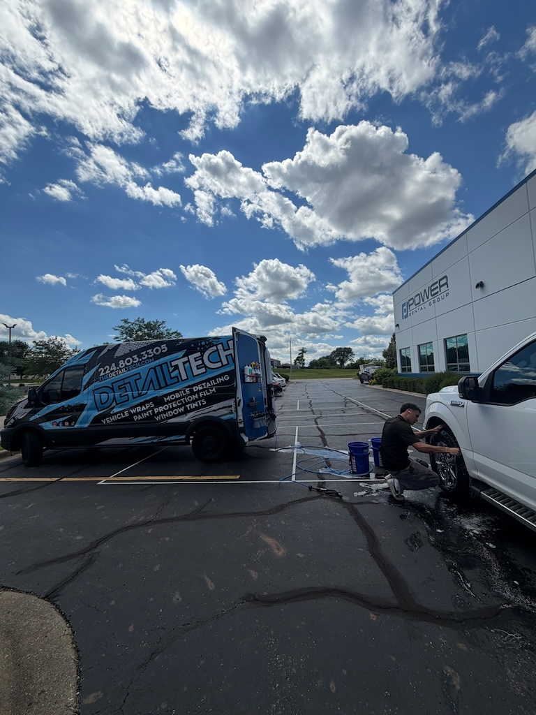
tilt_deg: +3.4
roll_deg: +2.1
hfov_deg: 85.7
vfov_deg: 102.1
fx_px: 289
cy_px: 358
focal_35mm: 14
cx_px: 268
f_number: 2.2
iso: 20
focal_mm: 2.22
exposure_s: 1/1497
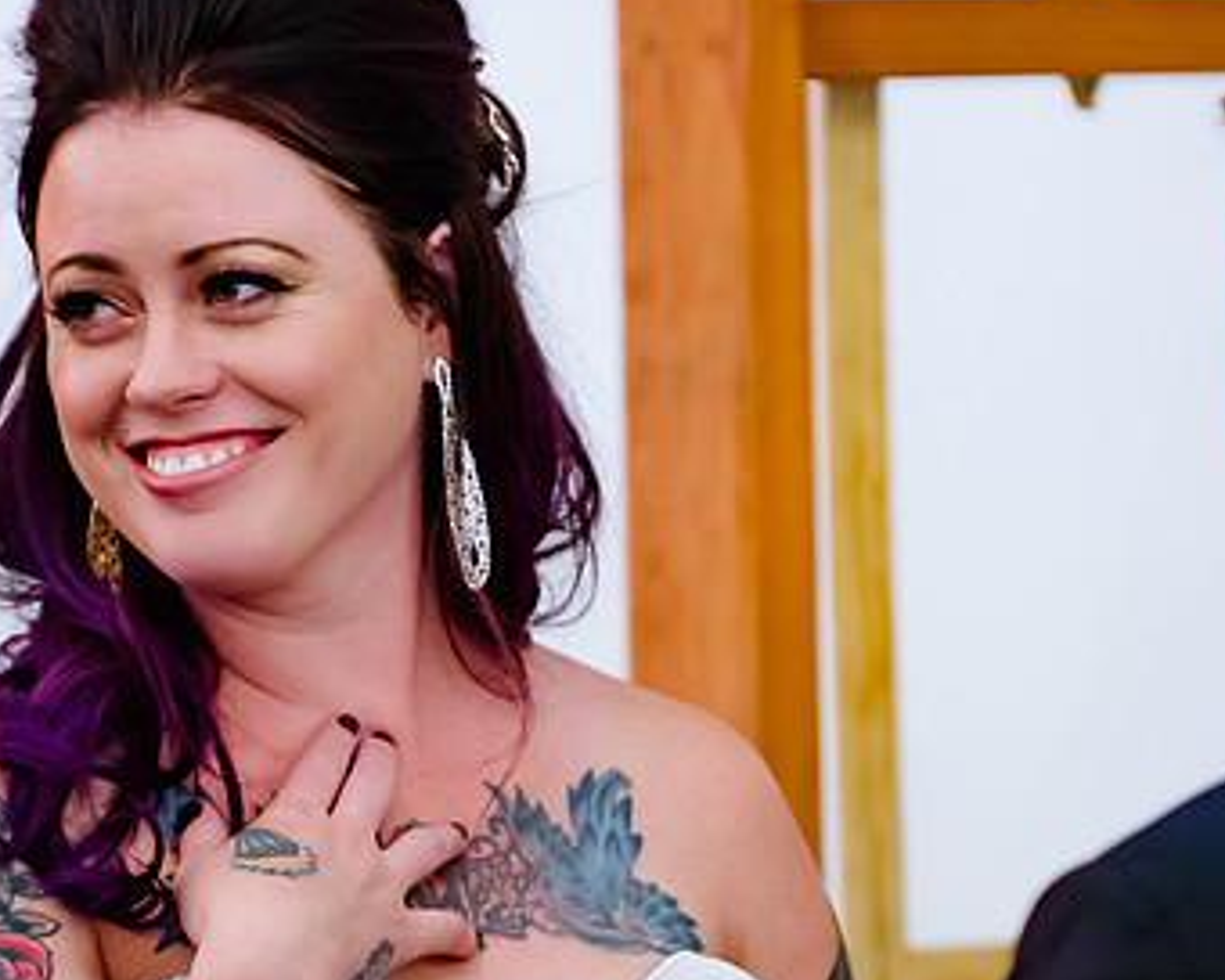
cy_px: 527
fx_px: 18236
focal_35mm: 503
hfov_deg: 3.8
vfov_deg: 3.1
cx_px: 656
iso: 2500
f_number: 2.8
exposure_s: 1/160
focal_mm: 200
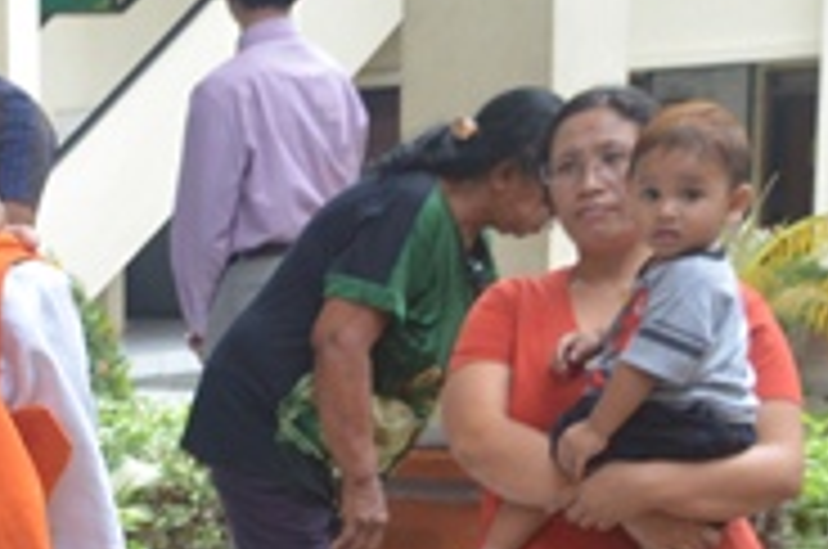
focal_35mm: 94
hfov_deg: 19.5
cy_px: 594
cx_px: -342
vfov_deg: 14.2
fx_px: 2158
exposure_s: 1/200
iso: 800
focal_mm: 18
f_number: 7.1
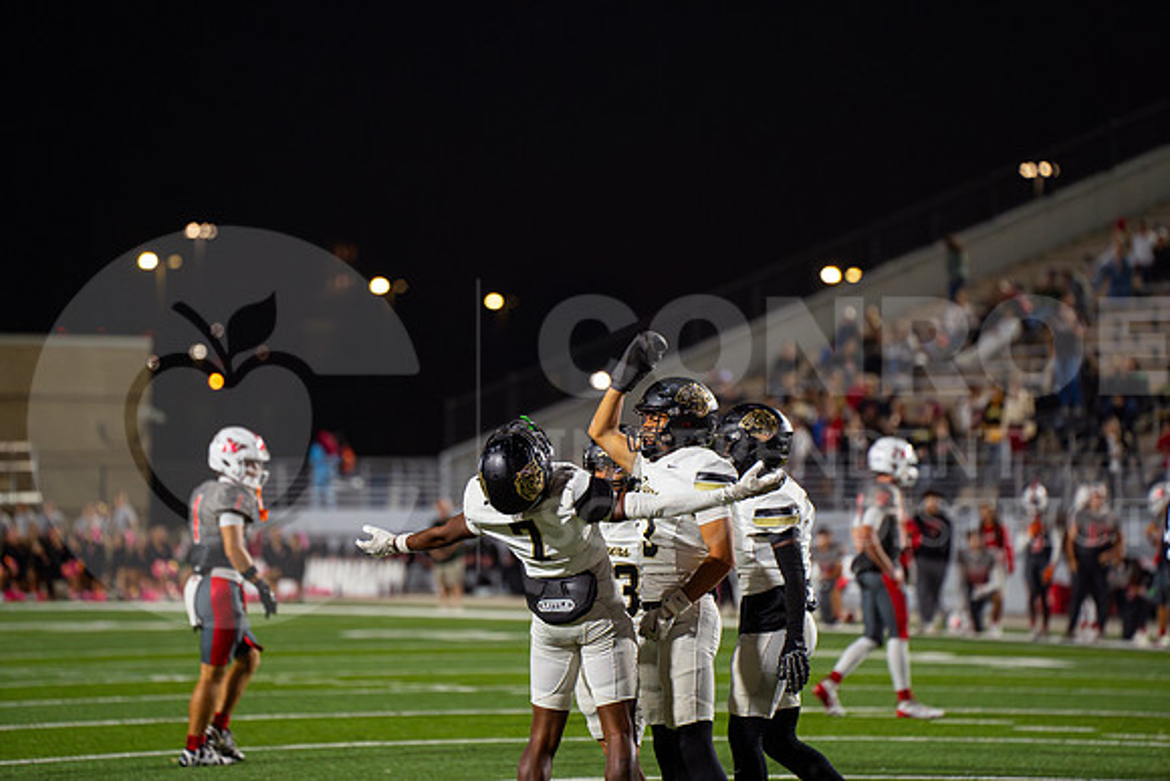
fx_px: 5851
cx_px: 585
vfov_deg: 7.6
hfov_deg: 11.4
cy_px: 390
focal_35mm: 180
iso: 2500
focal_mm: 180
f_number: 3.2
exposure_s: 1/1250
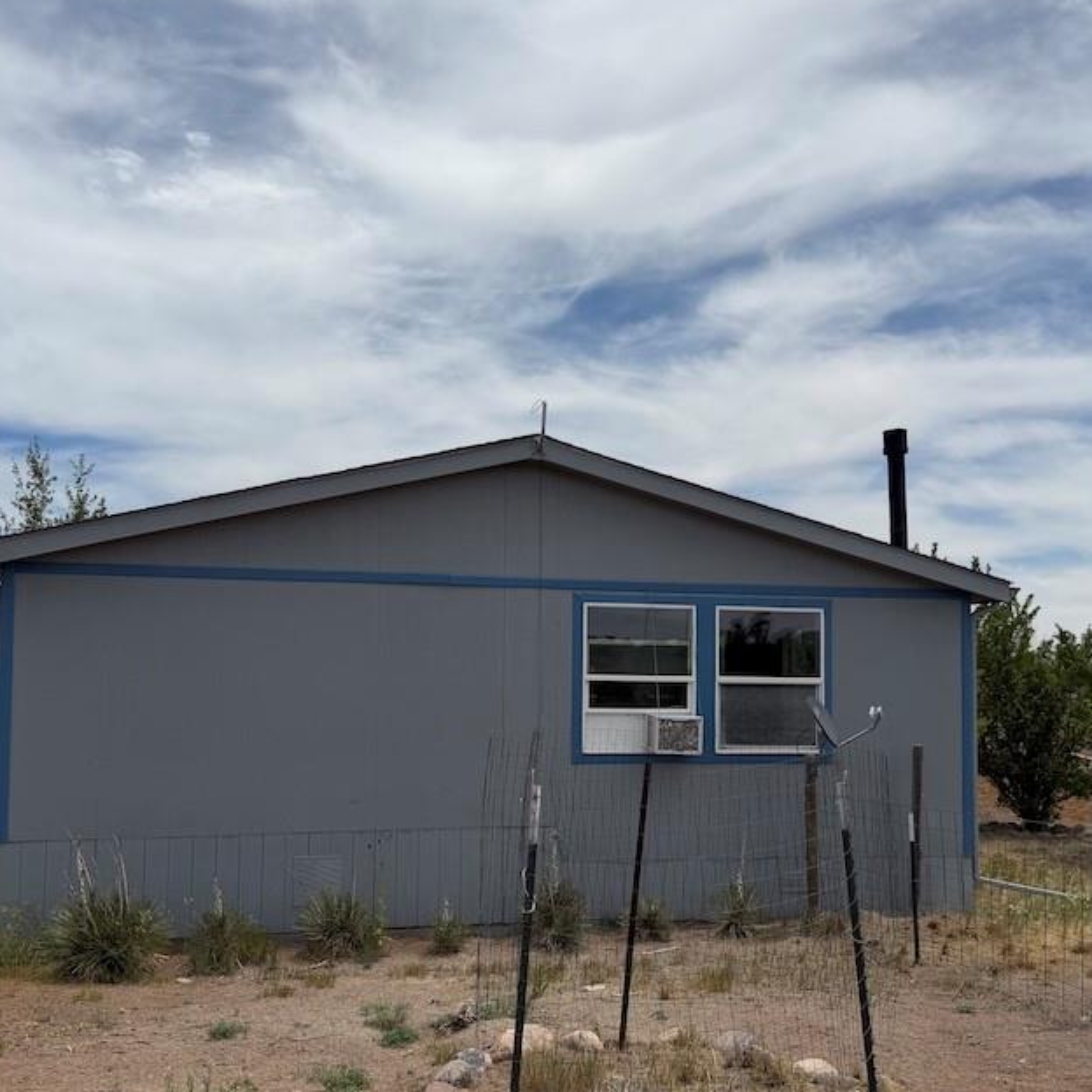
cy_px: 614
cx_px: 553
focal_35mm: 34
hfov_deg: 48.4
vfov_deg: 48.3
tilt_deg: +2.6
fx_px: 1213
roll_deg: -0.7
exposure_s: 1/9091
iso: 80
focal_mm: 6.76
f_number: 1.78
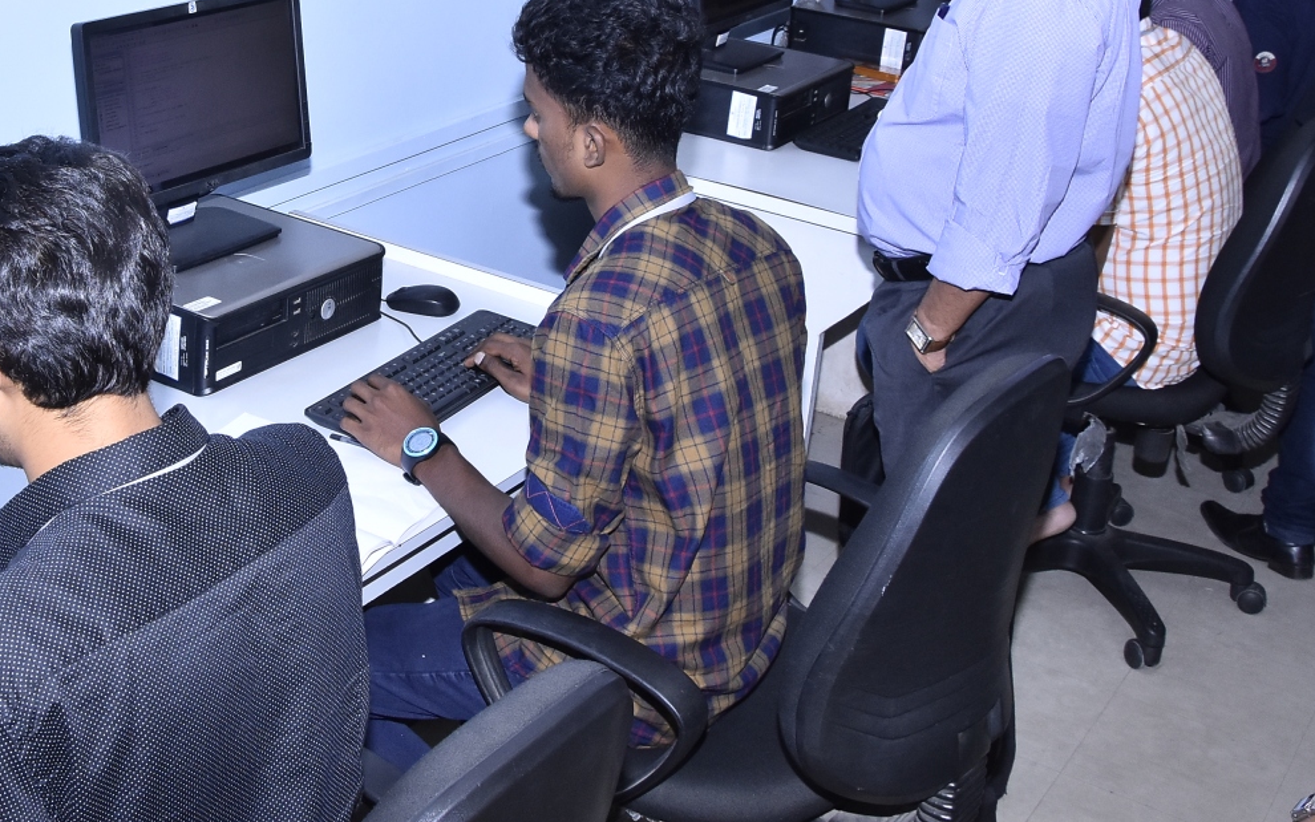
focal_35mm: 50
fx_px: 1792
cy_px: 109
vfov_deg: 25.2
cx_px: 352
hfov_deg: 39.4
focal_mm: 18
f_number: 9
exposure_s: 1/125
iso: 800
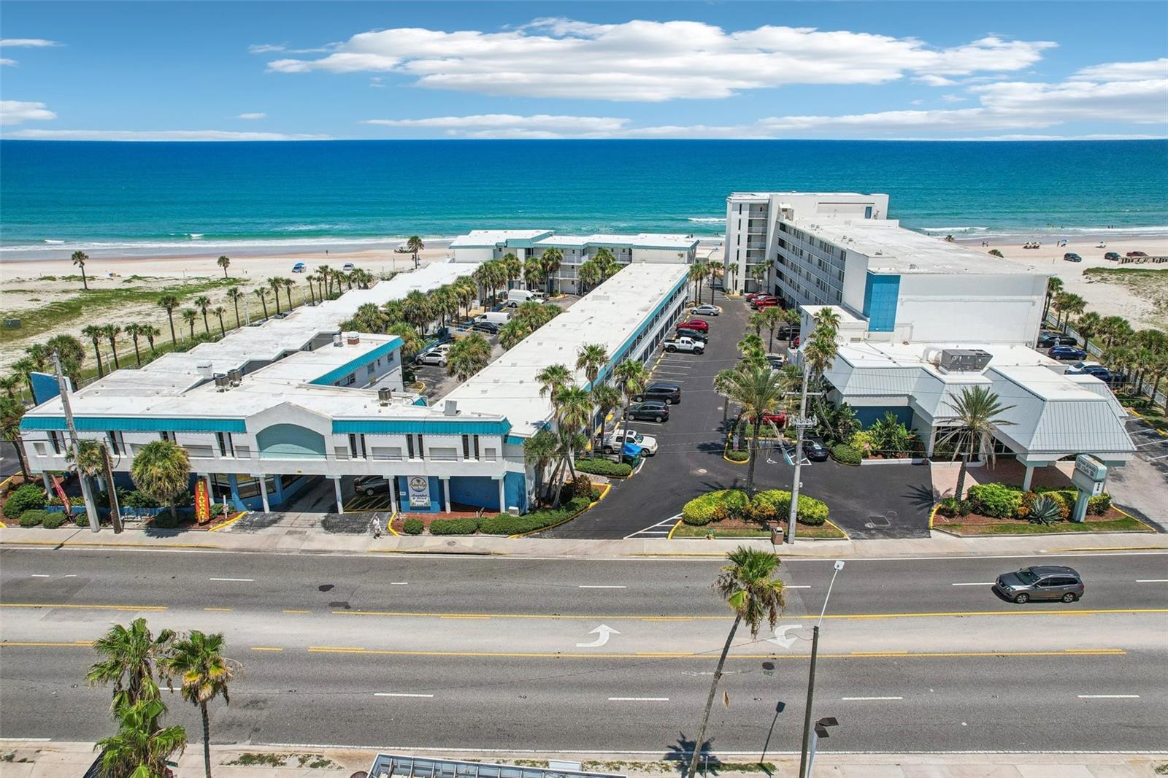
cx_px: 584
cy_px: 389
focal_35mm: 22
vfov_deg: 57.2
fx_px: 714
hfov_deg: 78.6
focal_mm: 8.4
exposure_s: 1/5000
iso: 150
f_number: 2.8
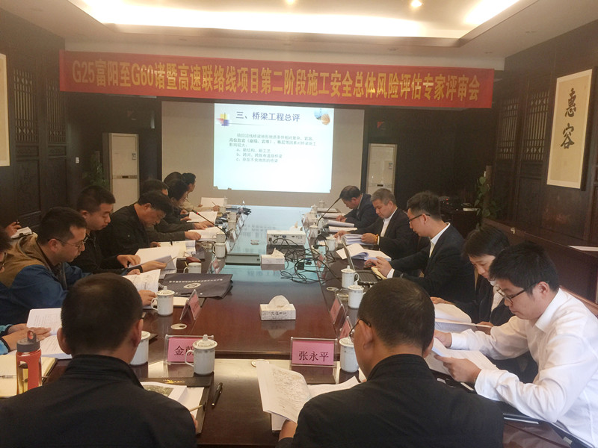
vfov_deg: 48.2
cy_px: 224
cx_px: 299
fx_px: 501
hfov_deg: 61.7
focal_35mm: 29
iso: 64
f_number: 2.2
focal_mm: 4.15
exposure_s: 1/17
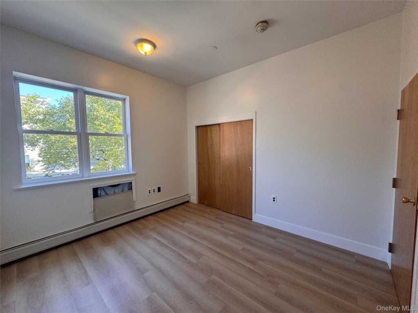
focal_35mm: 14
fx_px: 169
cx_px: 209
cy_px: 156
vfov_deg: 85.7
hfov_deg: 102.1
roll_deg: +0.0
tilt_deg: -4.0
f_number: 2.2
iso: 125
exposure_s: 1/120
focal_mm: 2.22
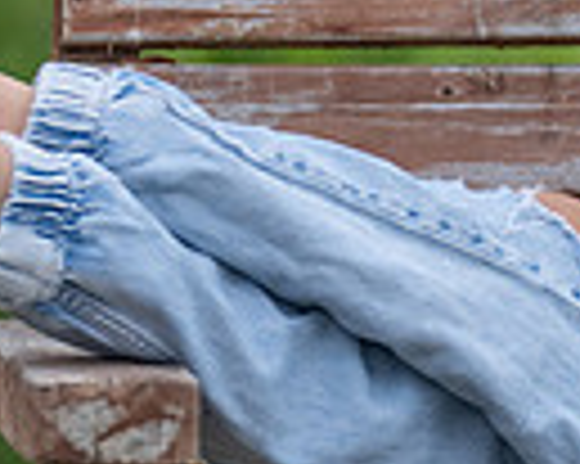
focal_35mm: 781
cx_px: 905
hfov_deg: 2.5
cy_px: 38
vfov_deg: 2.0
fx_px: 13396
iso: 320
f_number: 2.8
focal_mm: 146
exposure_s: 1/320
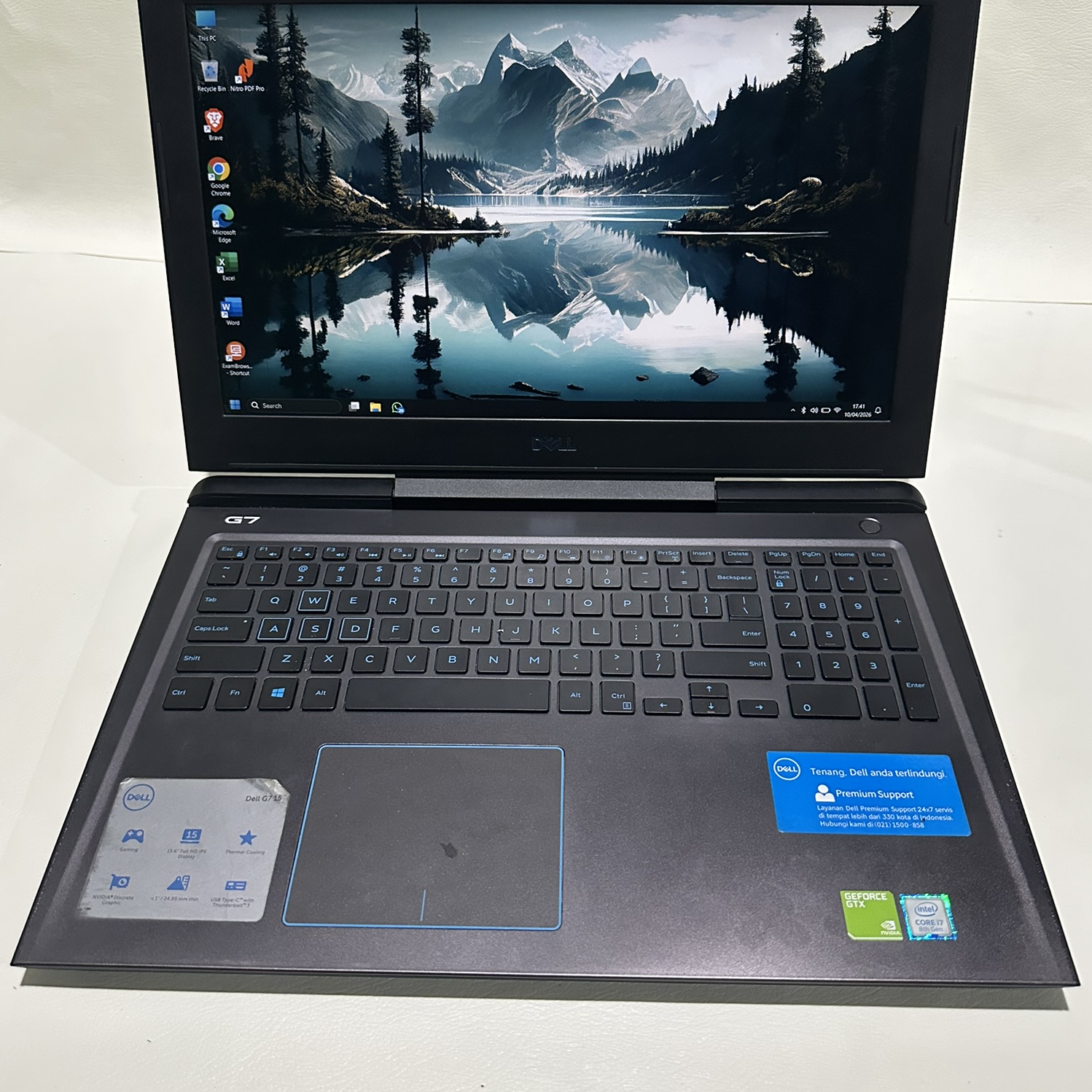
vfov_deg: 55.6
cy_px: 524
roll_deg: -1.2
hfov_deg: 55.6
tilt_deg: -43.1
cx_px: 548
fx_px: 1035
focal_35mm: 29
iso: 640
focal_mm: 6.86
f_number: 1.78
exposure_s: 1/50
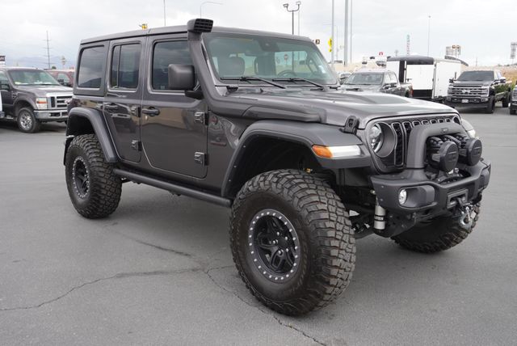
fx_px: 474
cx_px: 258
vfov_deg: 40.0
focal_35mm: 33
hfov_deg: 57.2
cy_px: 173
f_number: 6.3
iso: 100
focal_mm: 22
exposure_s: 1/100
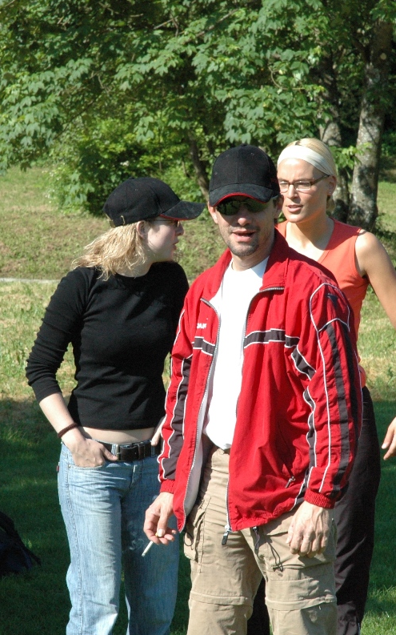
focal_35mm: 108
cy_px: 315
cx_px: 199
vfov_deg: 19.3
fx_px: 1867
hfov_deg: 12.1
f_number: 11
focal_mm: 70
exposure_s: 1/500
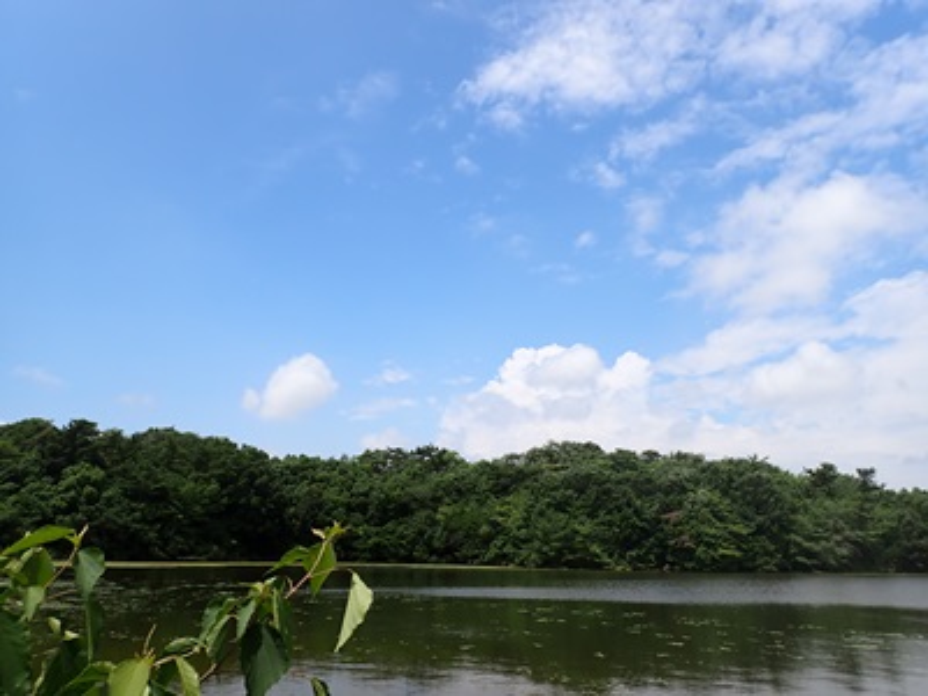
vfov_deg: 54.9
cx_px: 464
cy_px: 348
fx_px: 670
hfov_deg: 69.4
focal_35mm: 25
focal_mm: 4.5
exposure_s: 1/320
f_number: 8
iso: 100
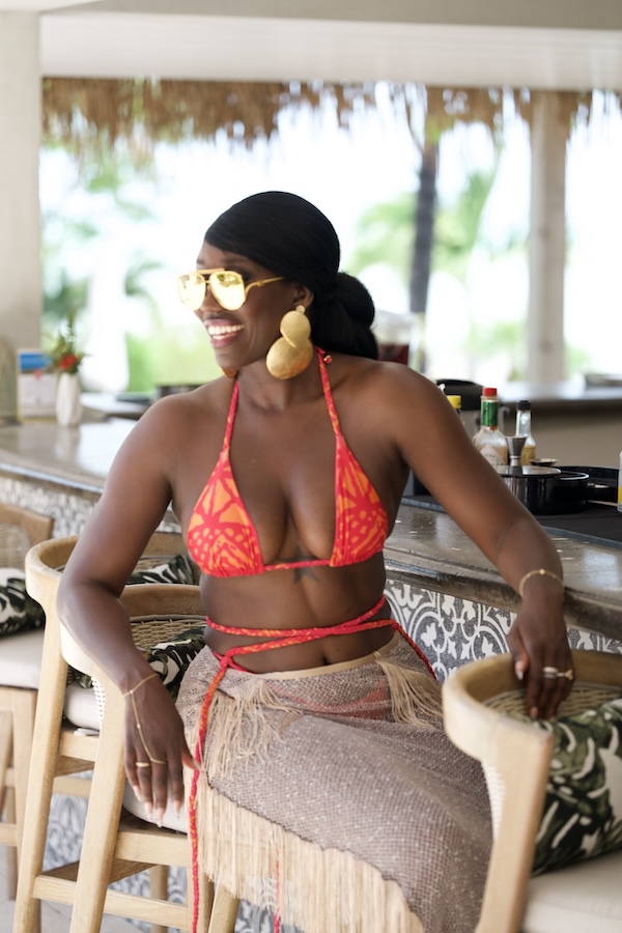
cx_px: 311
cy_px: 466
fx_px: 2721
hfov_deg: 13.0
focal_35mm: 105
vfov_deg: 19.5
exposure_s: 1/4000
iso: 1600
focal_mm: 105
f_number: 2.8
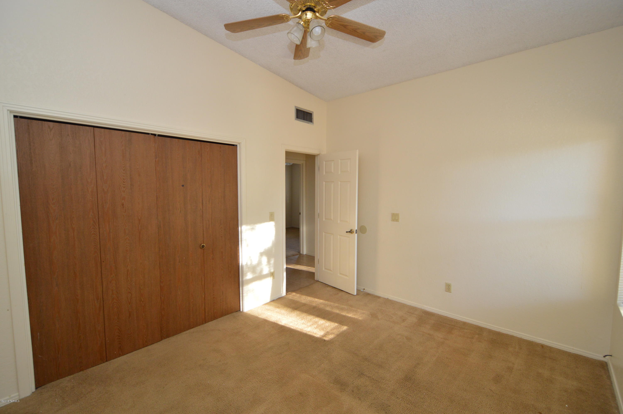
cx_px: 312
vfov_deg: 77.2
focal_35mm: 15
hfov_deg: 100.4
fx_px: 259
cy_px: 207
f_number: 3.5
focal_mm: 10
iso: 400
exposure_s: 1/60
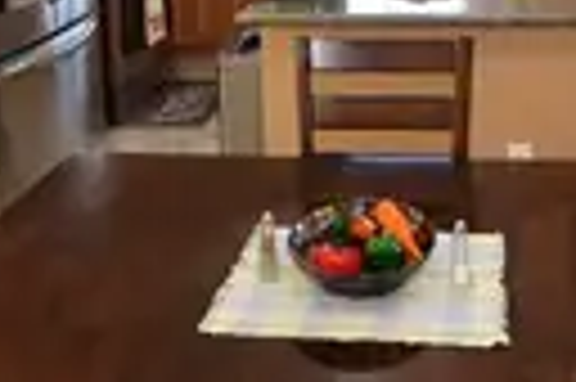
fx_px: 751
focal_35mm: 47
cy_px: -106
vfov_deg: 25.0
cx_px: 396
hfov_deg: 41.3
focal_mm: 10
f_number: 5.6
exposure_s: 1/25
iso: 400
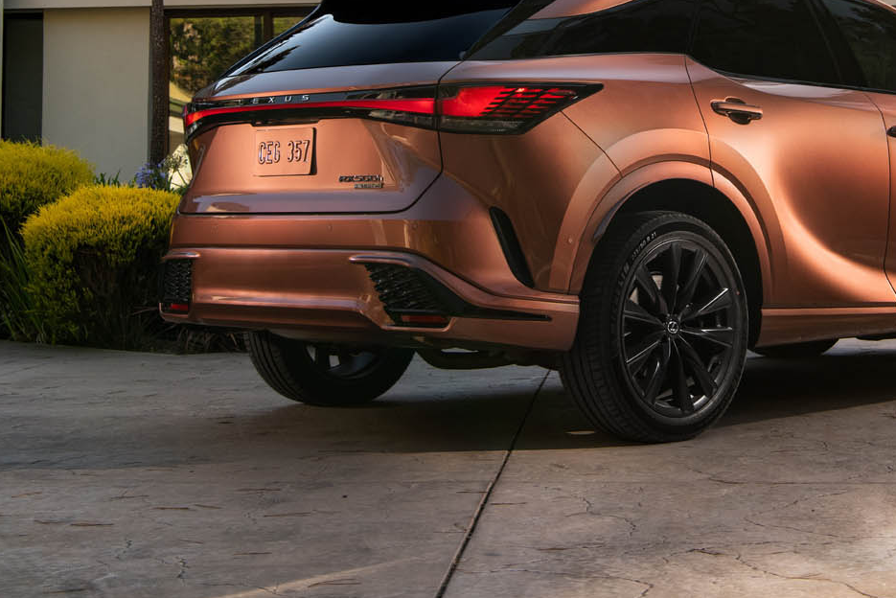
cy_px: 12
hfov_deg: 25.8
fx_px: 1942
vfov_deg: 17.1
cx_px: 624
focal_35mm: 78
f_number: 8
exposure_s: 1/80
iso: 400
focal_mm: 38
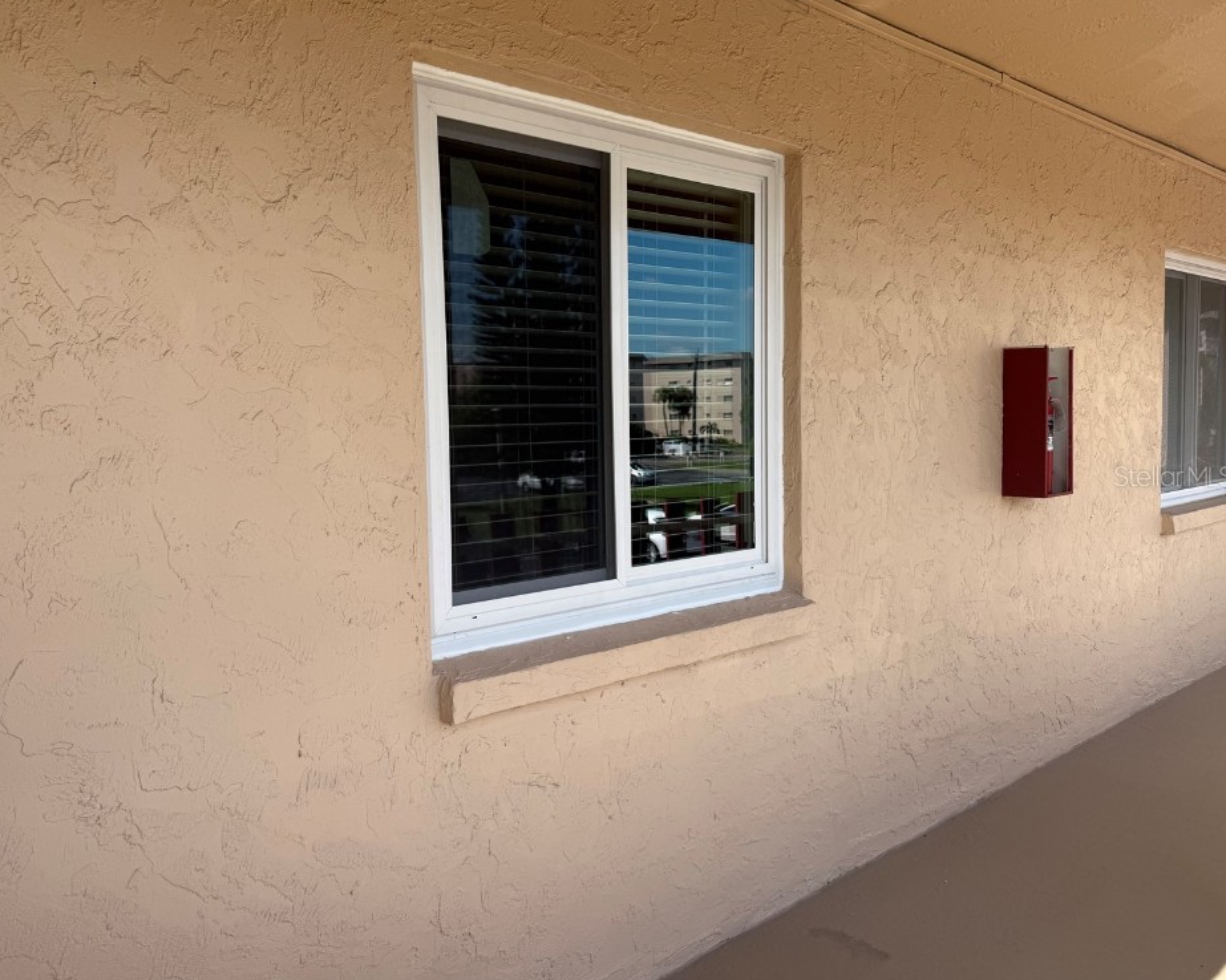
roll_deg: +1.3
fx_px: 943
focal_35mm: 26
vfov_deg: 54.9
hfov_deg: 65.9
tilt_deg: -3.7
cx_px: 559
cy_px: 475
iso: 80
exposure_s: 1/1855
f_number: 1.78
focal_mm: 6.76
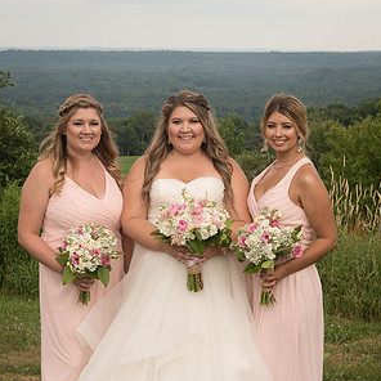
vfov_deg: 17.9
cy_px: 263
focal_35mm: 97
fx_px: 1208
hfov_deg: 17.9
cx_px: 190
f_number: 13
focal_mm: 75
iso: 400
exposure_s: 1/160
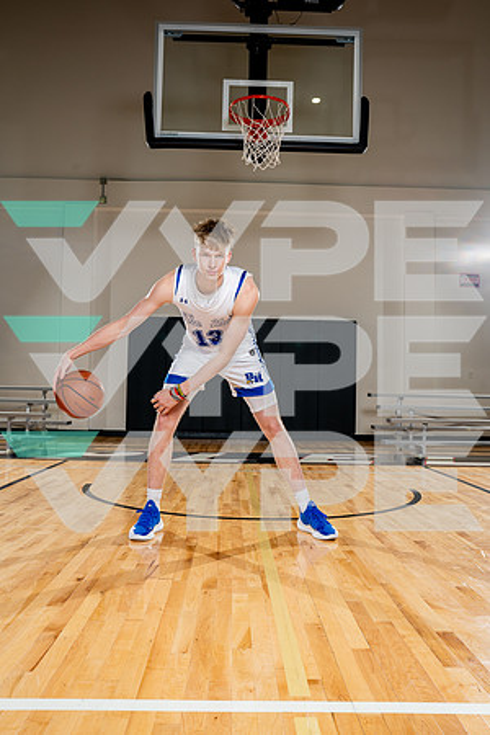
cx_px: 245
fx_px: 674
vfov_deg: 57.2
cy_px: 368
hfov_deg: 40.0
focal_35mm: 33
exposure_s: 1/250
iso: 250
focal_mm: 33
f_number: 8
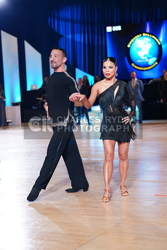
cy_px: 125
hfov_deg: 18.2
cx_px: 84
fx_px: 522
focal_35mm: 75
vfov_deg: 27.0
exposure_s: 1/400
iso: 2000
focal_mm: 75
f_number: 2.8
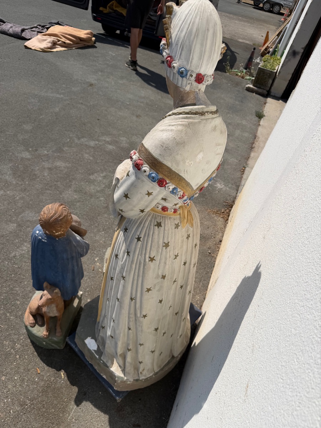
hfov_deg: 56.8
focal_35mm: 24
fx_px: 297
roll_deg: -18.2
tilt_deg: -41.1
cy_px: 214
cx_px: 160
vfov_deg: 71.6
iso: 80
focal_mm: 6.76
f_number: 1.78
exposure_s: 1/8130
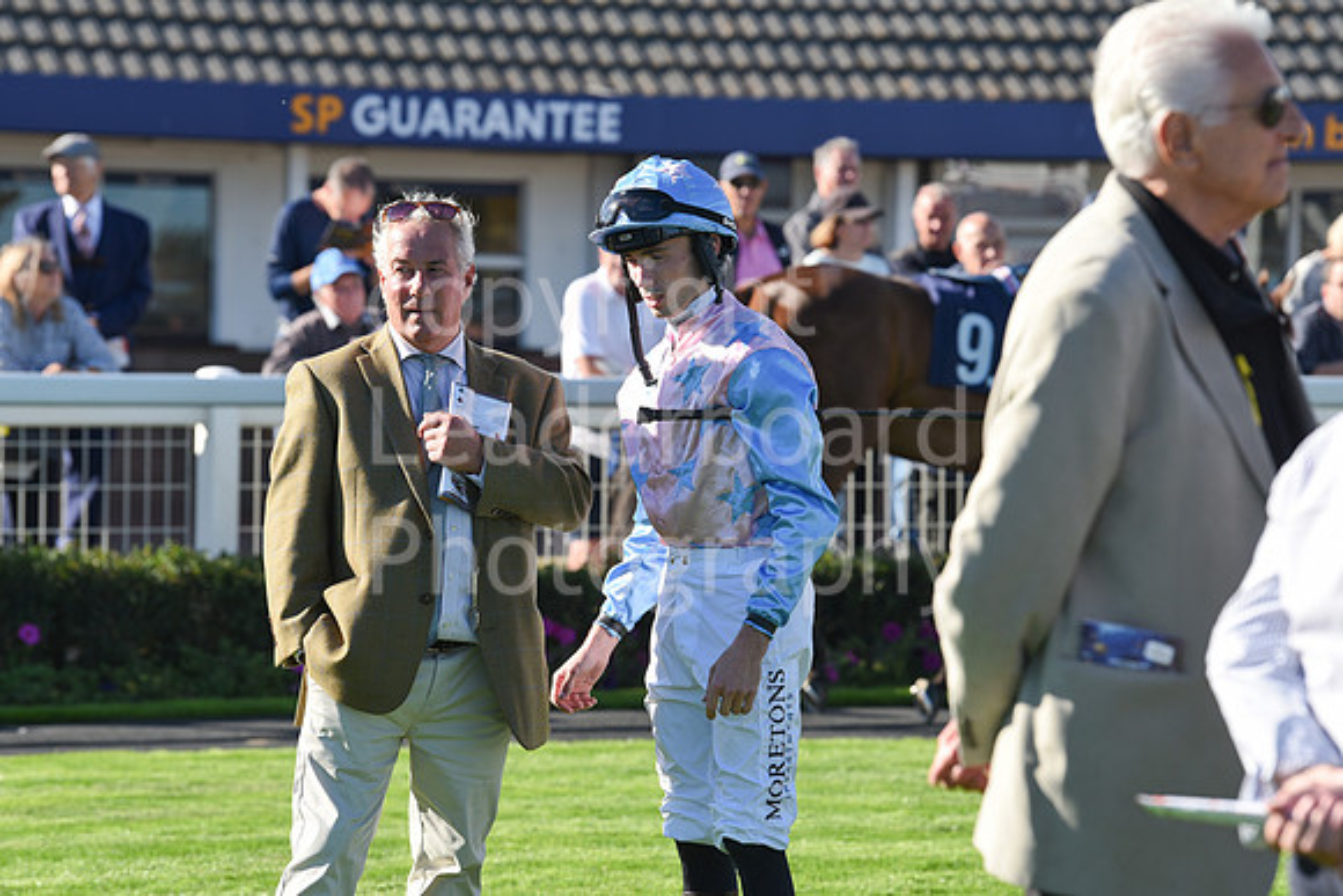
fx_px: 7463
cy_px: 448
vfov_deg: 6.9
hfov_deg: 10.3
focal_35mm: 200
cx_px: 672
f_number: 6.3
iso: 400
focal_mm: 200
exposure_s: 1/1000
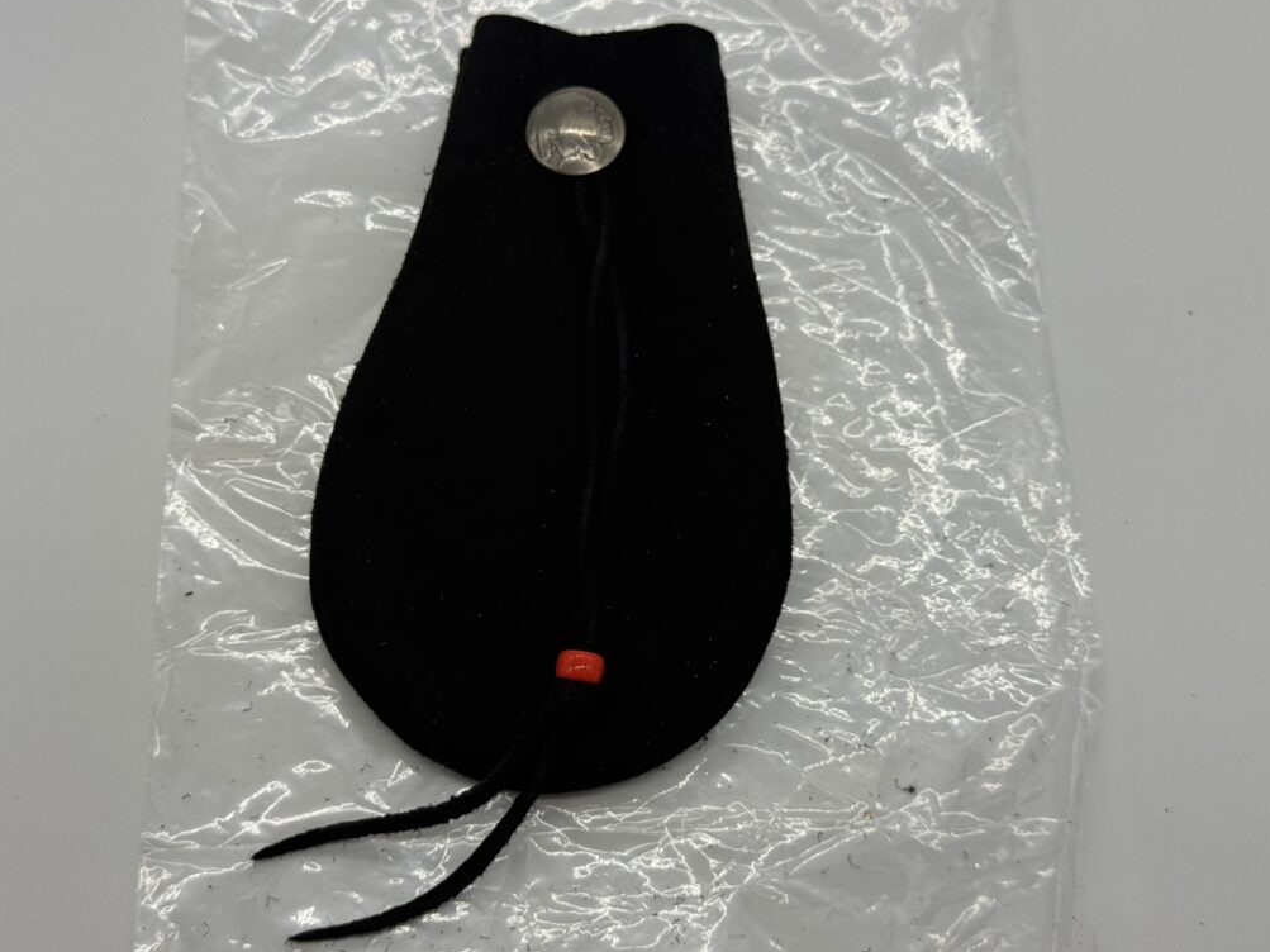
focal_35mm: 49
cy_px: 468
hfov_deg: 38.9
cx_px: 637
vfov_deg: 29.7
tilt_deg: -67.3
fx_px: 1798
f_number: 1.78
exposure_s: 1/570
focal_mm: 6.76
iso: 64
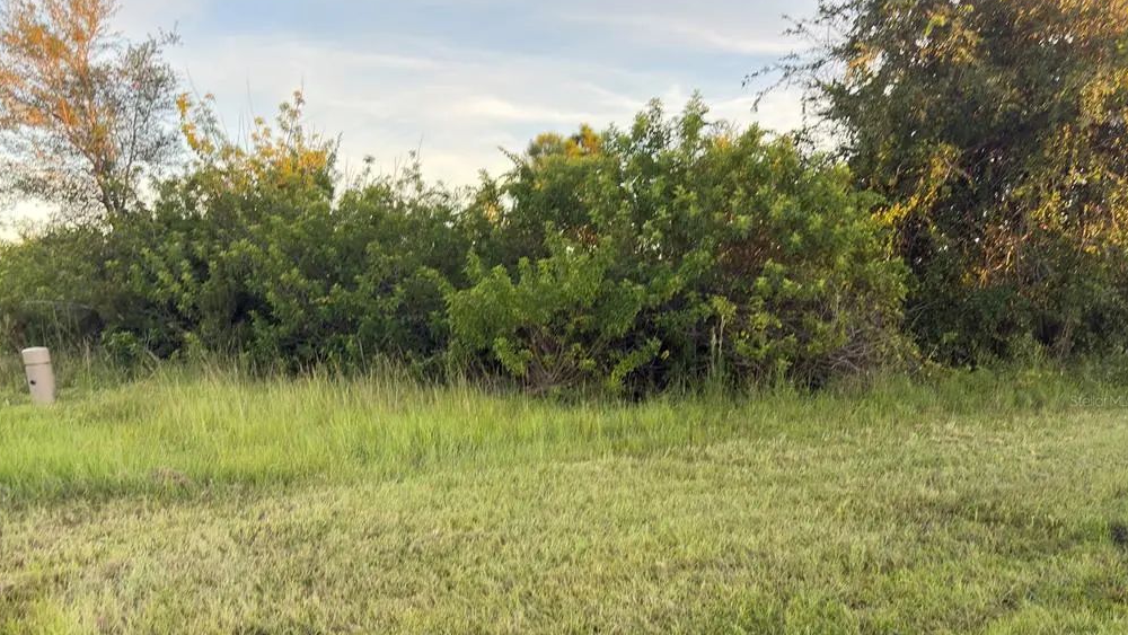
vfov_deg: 39.9
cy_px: 400
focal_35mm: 29
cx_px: 561
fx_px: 868
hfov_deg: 66.1
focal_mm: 5.96
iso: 32
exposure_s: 1/311
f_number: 1.6
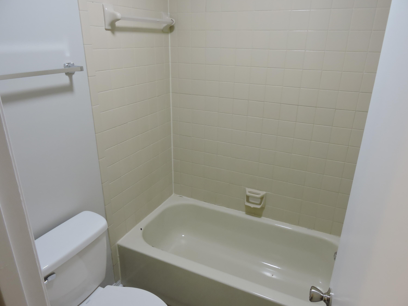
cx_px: 204
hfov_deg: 71.6
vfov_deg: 56.8
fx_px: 283
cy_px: 153
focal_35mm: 24
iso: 220
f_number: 3.3
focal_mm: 4.3
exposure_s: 1/30
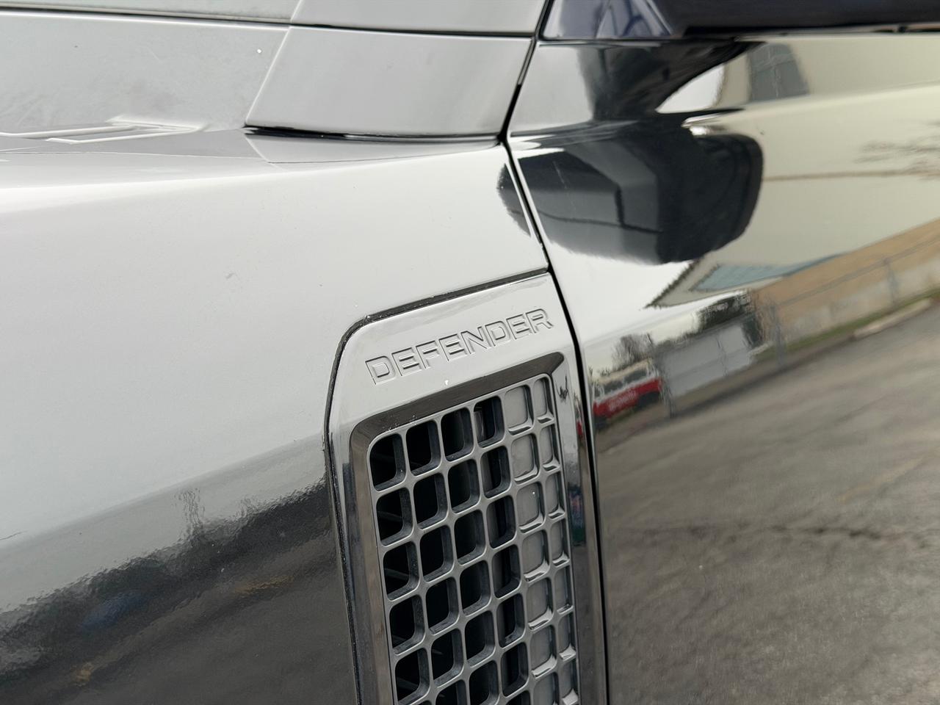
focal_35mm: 48
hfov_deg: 39.7
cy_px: 352
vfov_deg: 30.3
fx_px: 1303
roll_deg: -0.8
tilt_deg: -14.5
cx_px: 470
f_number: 1.78
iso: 64
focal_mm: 6.76
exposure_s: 1/294
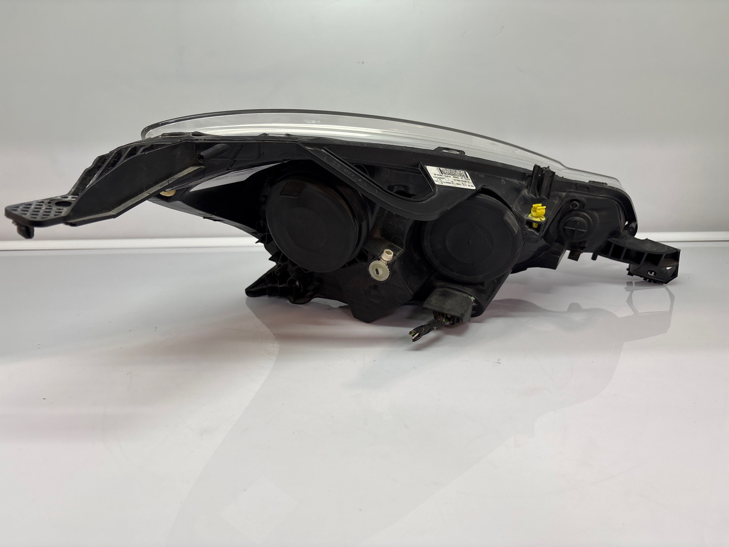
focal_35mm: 26
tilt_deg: -15.3
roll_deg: -0.3
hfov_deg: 67.3
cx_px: 364
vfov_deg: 53.1
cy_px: 274
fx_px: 548
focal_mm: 5.96
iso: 80
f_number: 1.6
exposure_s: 1/100
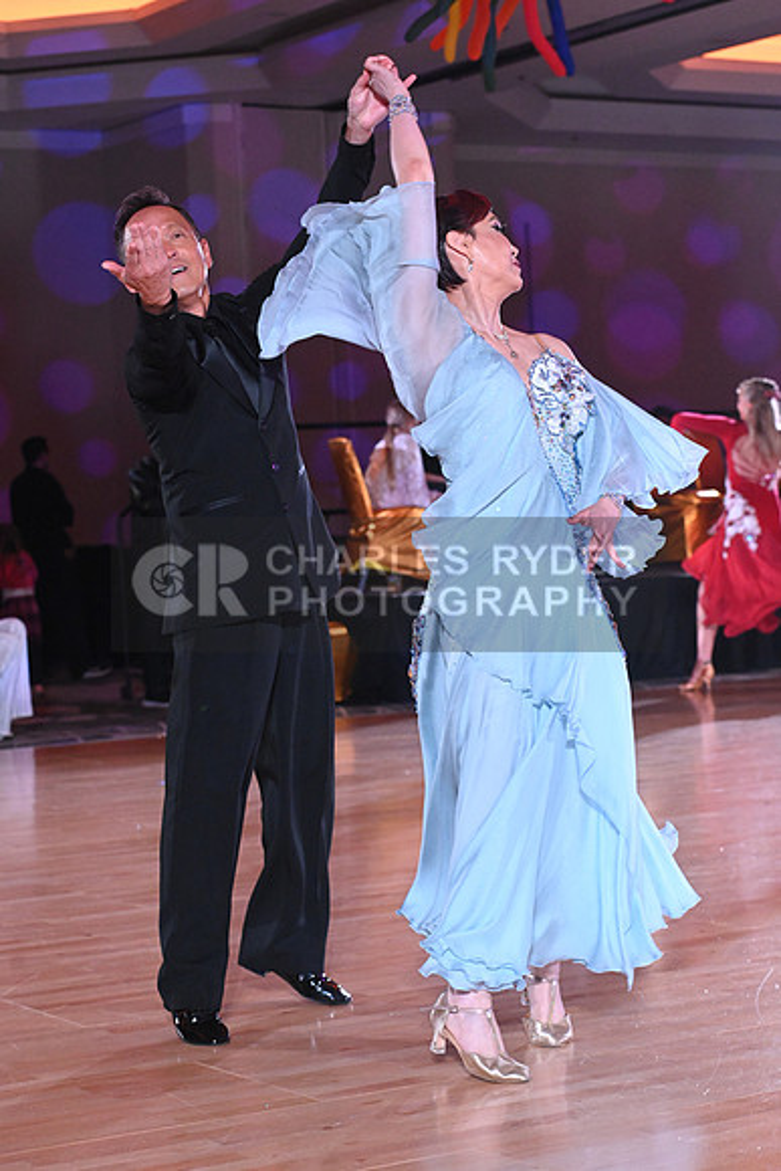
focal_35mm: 82
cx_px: 390
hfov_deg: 16.7
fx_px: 2667
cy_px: 586
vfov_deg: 24.8
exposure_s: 1/400
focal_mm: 82
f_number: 6.3
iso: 6400
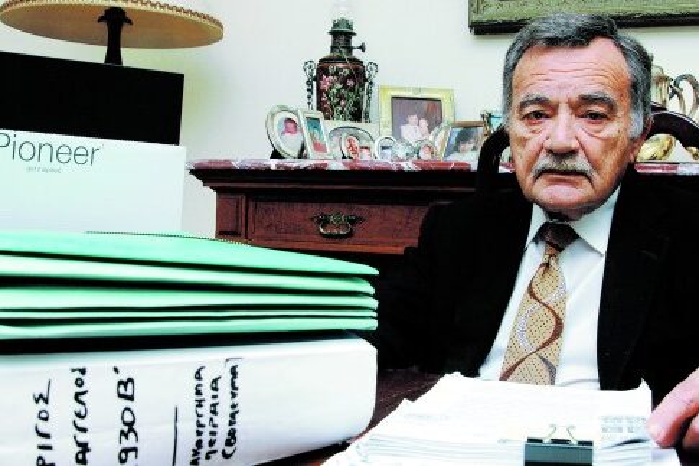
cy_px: 233
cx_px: 350
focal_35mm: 36
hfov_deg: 53.1
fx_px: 699
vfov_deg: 36.8
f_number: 8
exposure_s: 1/125
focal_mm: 24
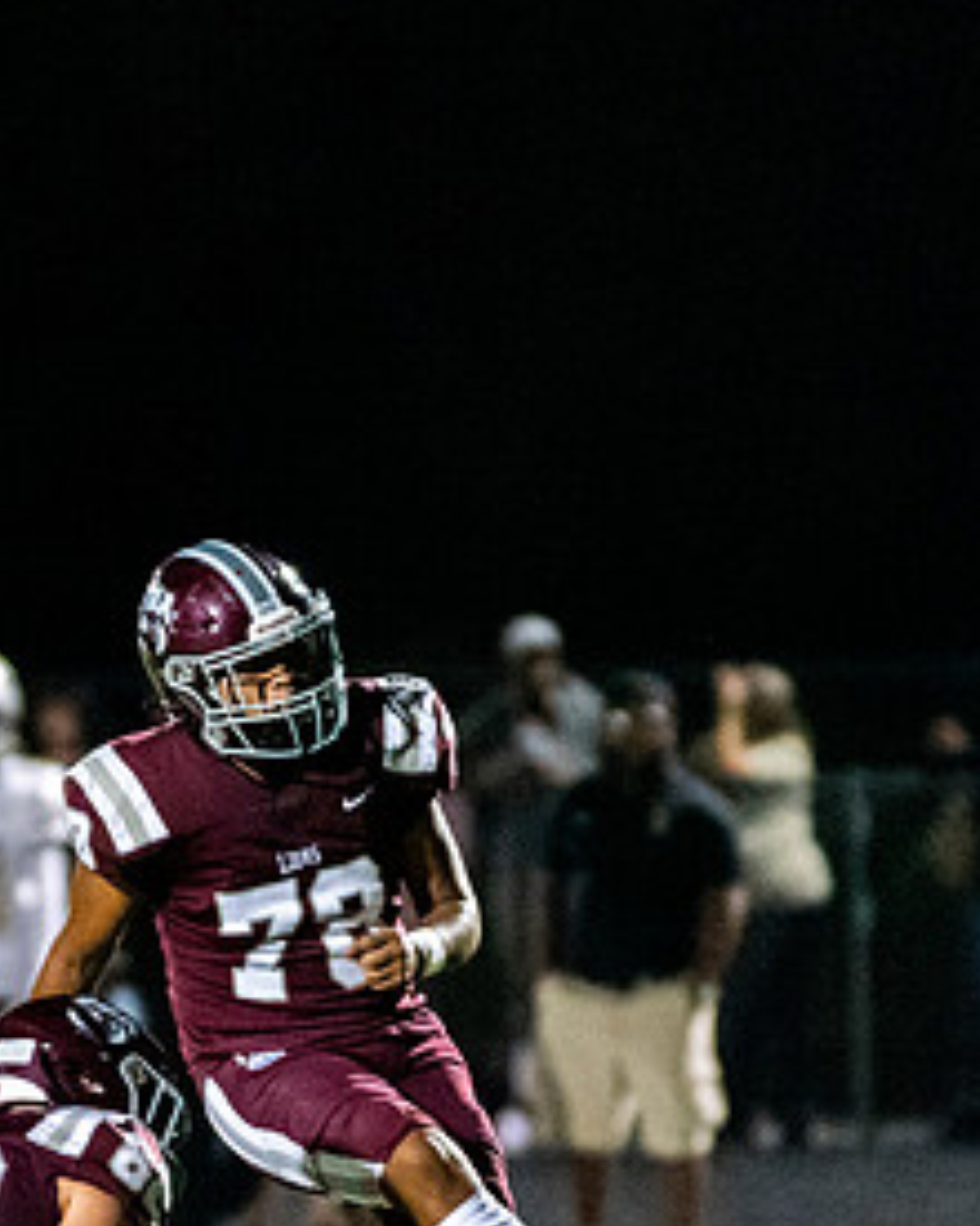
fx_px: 23783
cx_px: 307
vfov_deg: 2.9
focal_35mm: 656
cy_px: 992
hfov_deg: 2.4
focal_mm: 200
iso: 5000
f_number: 2.8
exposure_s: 1/800
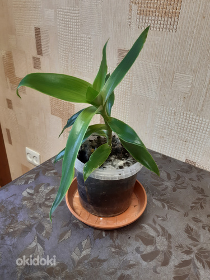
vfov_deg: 67.3
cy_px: 140
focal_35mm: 26
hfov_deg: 53.1
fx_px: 210
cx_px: 105
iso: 125
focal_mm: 3.92
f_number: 1.7
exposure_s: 1/50
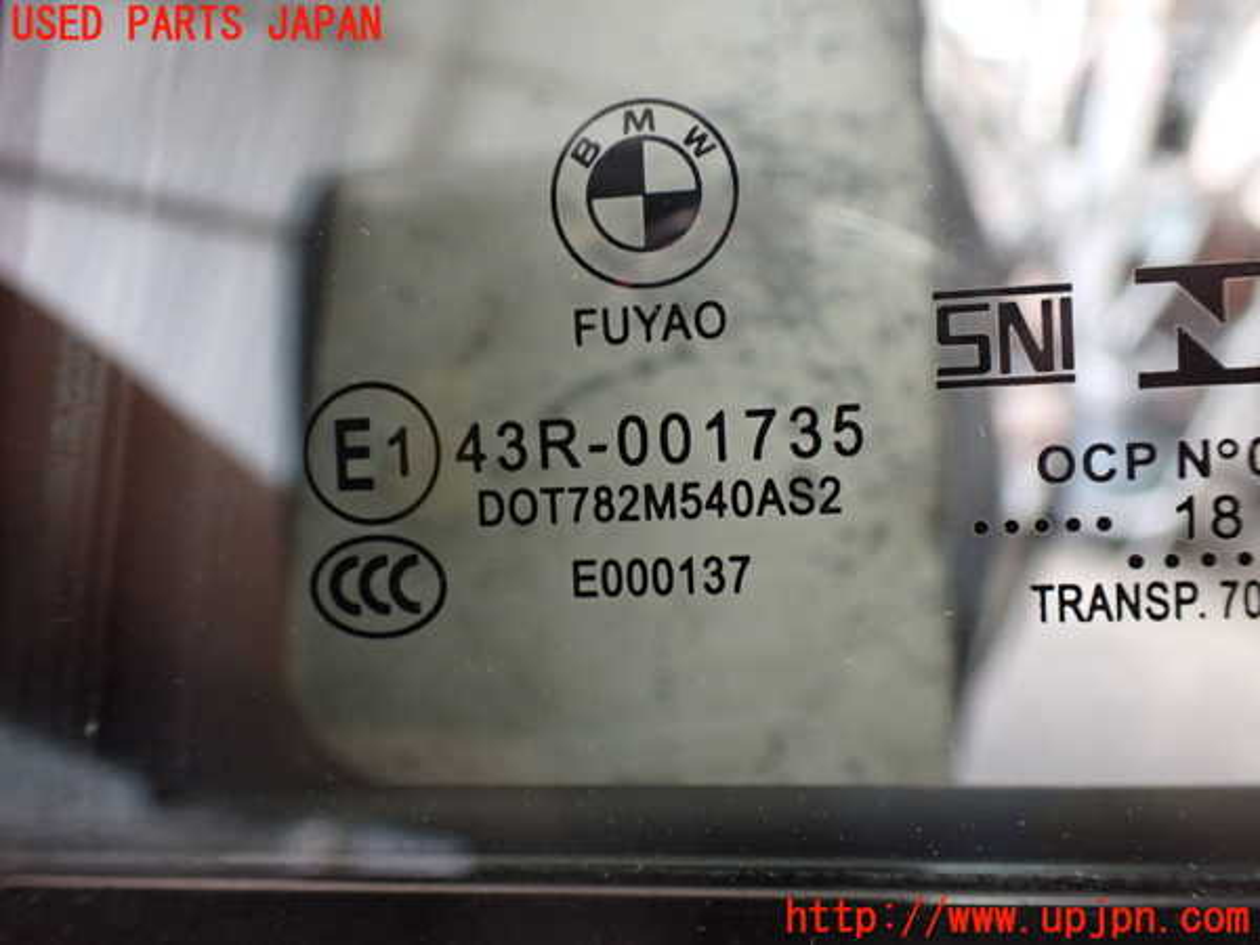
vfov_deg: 46.8
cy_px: 472
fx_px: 1092
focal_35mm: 30
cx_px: 630
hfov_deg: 60.0
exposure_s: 1/125
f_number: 2.3
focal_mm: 5.4
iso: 500
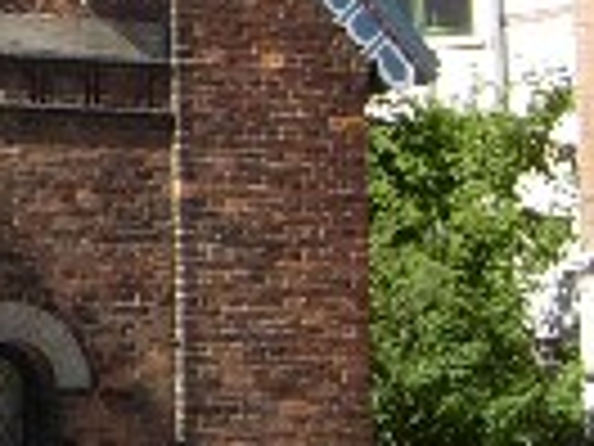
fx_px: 4221
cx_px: -666
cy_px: -516
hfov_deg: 7.7
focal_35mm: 246
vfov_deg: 5.9
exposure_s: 1/197
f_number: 5.4
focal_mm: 7.5
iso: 50
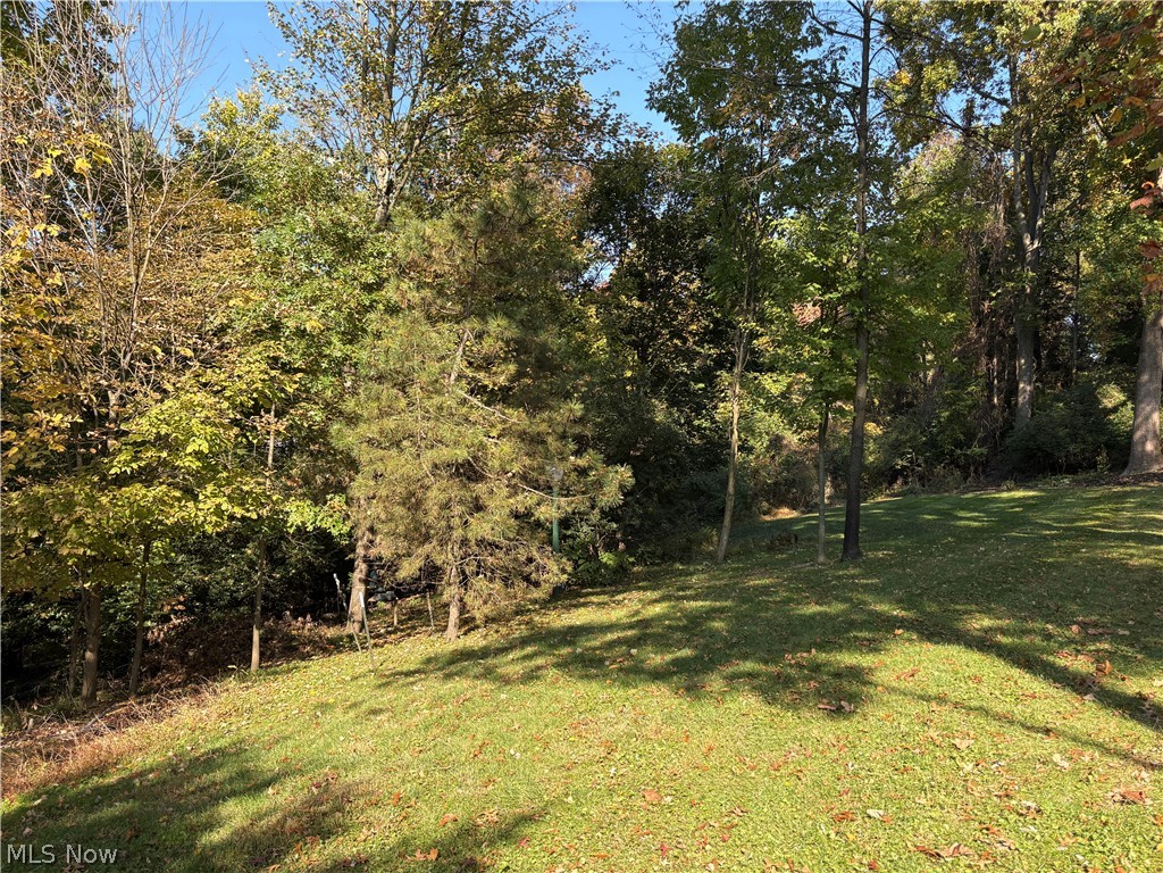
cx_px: 582
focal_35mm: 26
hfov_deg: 67.3
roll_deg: -1.3
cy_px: 436
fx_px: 874
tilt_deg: +2.4
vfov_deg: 53.1
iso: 50
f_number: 1.6
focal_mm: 5.96
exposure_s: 1/820
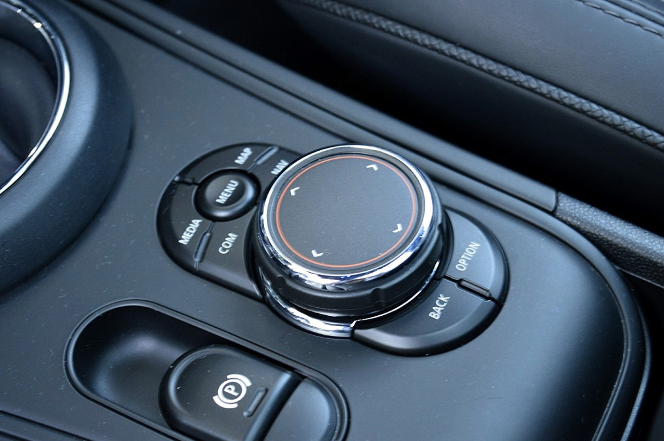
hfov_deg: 28.1
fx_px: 1326
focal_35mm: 72
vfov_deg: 18.9
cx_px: 332
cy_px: 220
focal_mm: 48
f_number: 5.3
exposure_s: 1/10
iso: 800
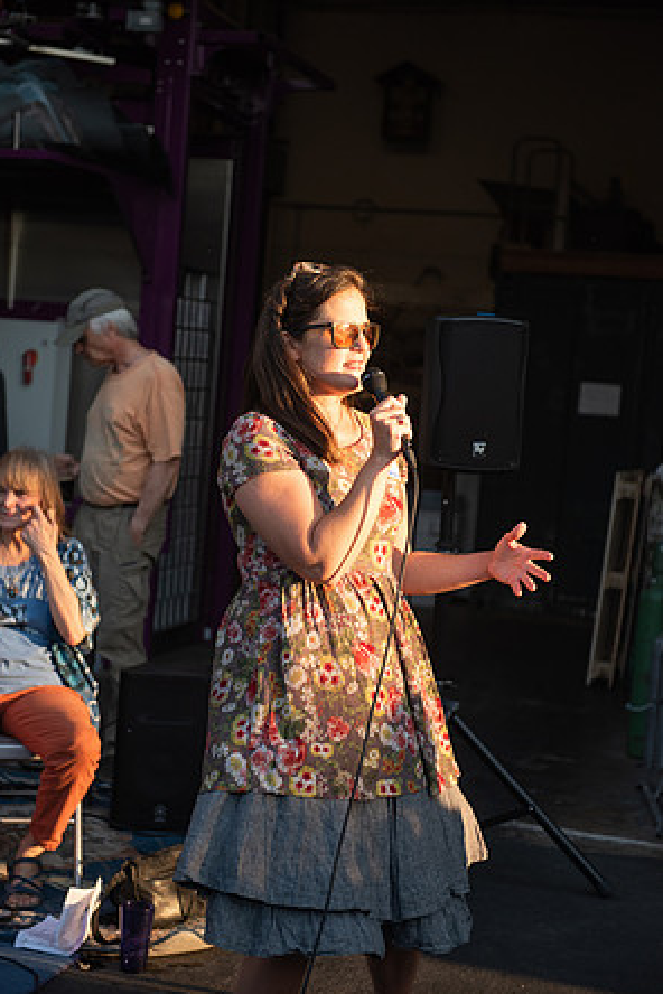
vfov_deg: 28.5
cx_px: 329
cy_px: 501
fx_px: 1961
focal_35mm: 71
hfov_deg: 19.2
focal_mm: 70
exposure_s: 1/1250
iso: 640
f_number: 3.5
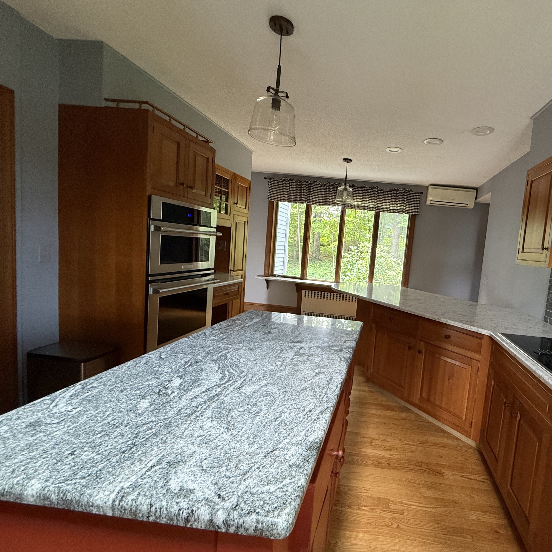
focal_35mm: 17
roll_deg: -5.3
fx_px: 307
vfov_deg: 84.0
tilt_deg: -5.2
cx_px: 376
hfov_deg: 80.6
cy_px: 277
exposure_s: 1/60
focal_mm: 2.22
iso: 400
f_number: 2.2
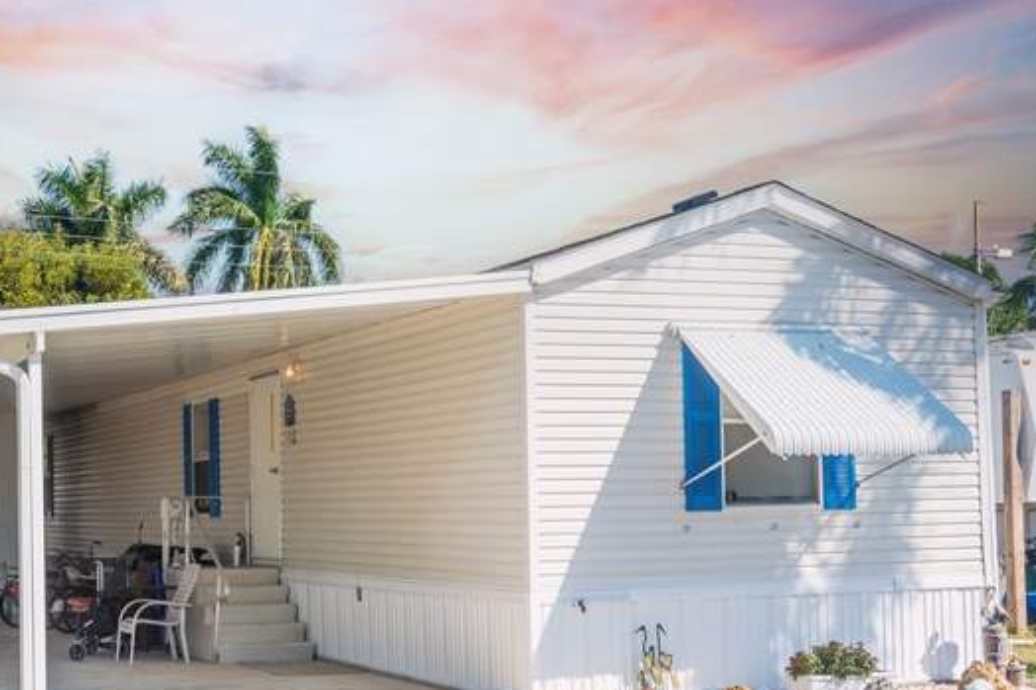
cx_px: 291
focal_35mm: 55
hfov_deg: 35.6
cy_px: 485
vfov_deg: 24.4
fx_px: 1582
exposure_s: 1/500
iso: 200
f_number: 11
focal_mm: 36
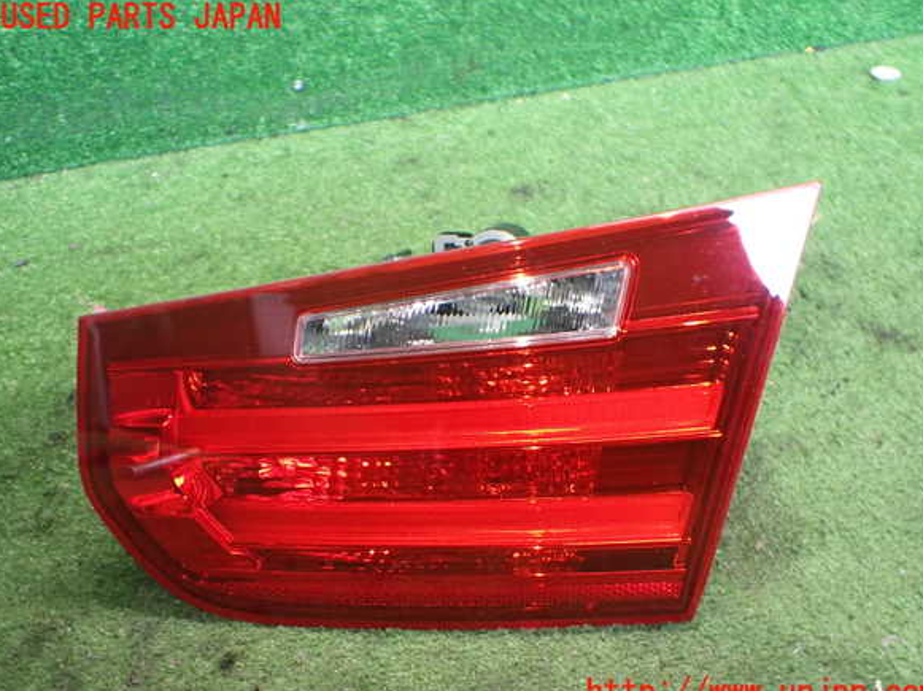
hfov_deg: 58.4
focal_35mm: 31
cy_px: 356
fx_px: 826
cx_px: 469
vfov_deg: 45.4
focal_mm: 5.4
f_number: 2.3
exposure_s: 1/50
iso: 800
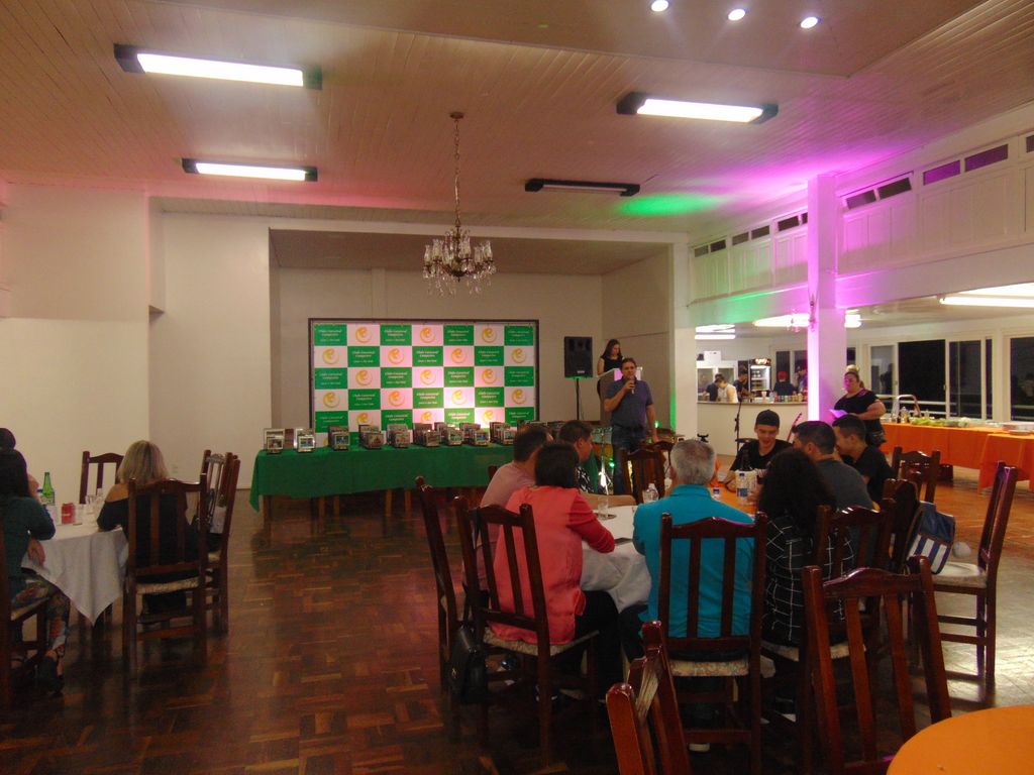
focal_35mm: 25
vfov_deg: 54.9
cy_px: 388
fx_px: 747
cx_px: 517
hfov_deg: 69.4
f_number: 3
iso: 200
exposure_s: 1/30
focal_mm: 4.5
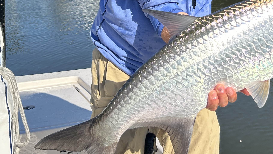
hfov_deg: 33.1
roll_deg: +3.1
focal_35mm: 63
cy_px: -27
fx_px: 456
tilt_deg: -4.3
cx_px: 173
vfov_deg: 18.2
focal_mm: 5.7
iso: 50
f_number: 1.5
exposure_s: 1/4831
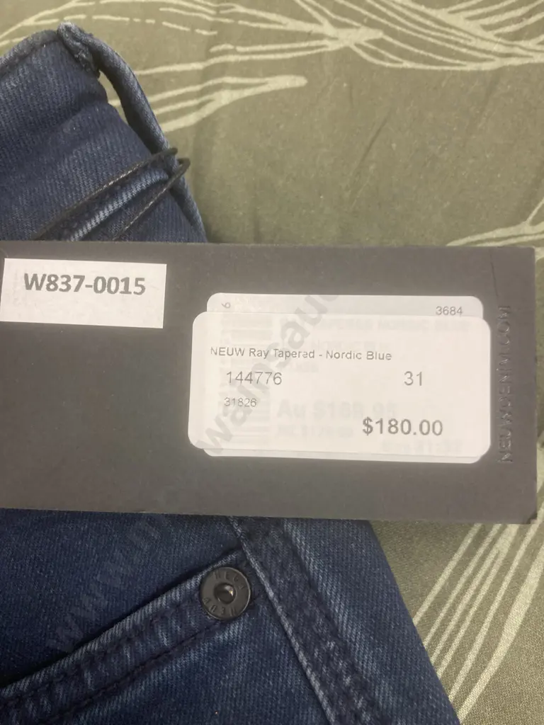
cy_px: 362
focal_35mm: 28
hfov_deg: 49.7
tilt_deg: -78.8
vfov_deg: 63.4
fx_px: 587
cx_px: 272
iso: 100
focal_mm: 3.99
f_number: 1.8
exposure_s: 1/50
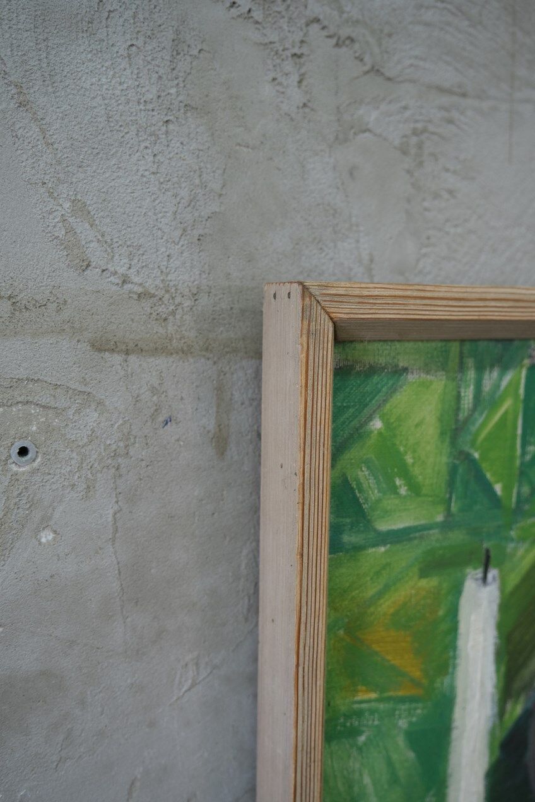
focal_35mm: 37
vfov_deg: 51.9
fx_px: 825
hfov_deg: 35.9
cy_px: 401
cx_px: 268
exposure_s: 1/38
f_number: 4
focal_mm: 24.7
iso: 640
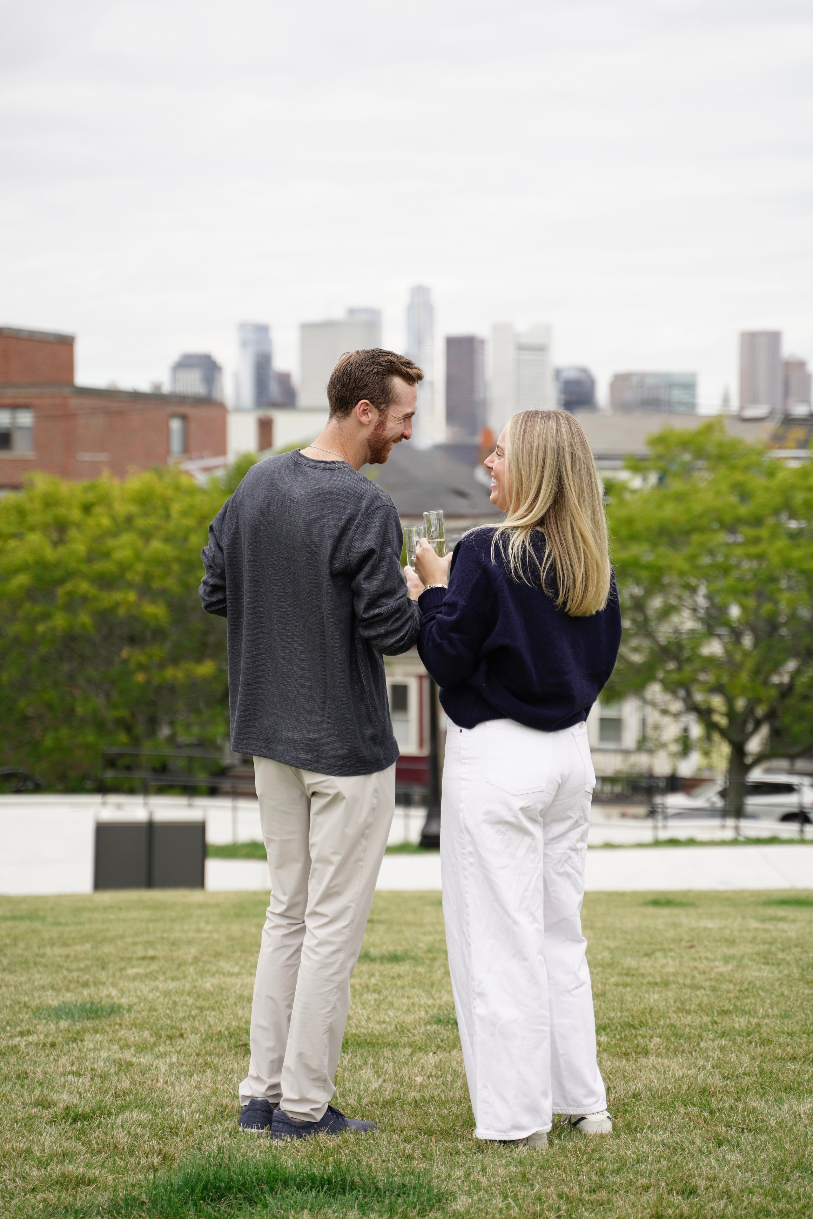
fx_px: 2302
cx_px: 406
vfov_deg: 29.7
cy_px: 610
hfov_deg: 20.0
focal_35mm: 68
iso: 100
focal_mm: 68
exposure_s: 1/640
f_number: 2.8
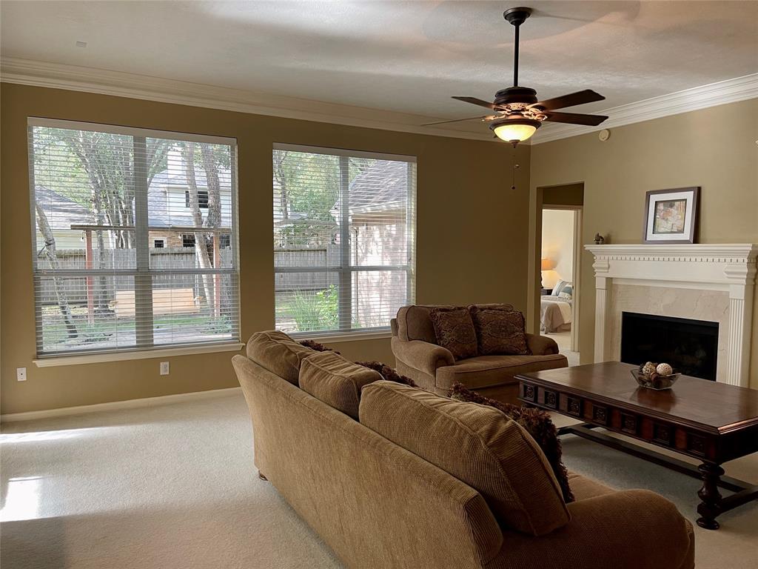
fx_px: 569
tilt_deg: -4.5
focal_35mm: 26
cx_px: 379
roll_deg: +0.5
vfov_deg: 53.1
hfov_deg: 67.3
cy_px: 284
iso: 100
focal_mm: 5.1
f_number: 1.6
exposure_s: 1/60
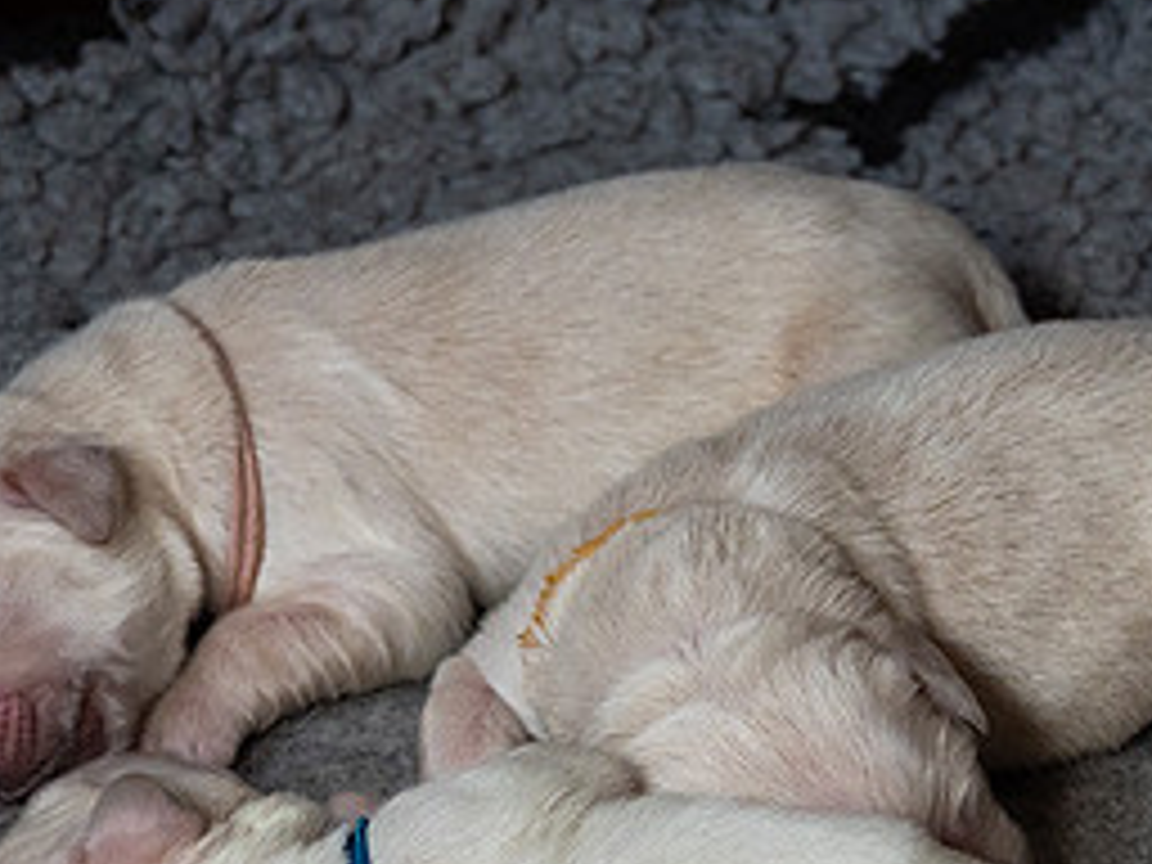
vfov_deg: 7.0
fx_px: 7089
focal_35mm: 213
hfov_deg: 9.3
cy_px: 835
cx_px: 423
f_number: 4
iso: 800
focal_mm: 47
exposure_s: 1/250
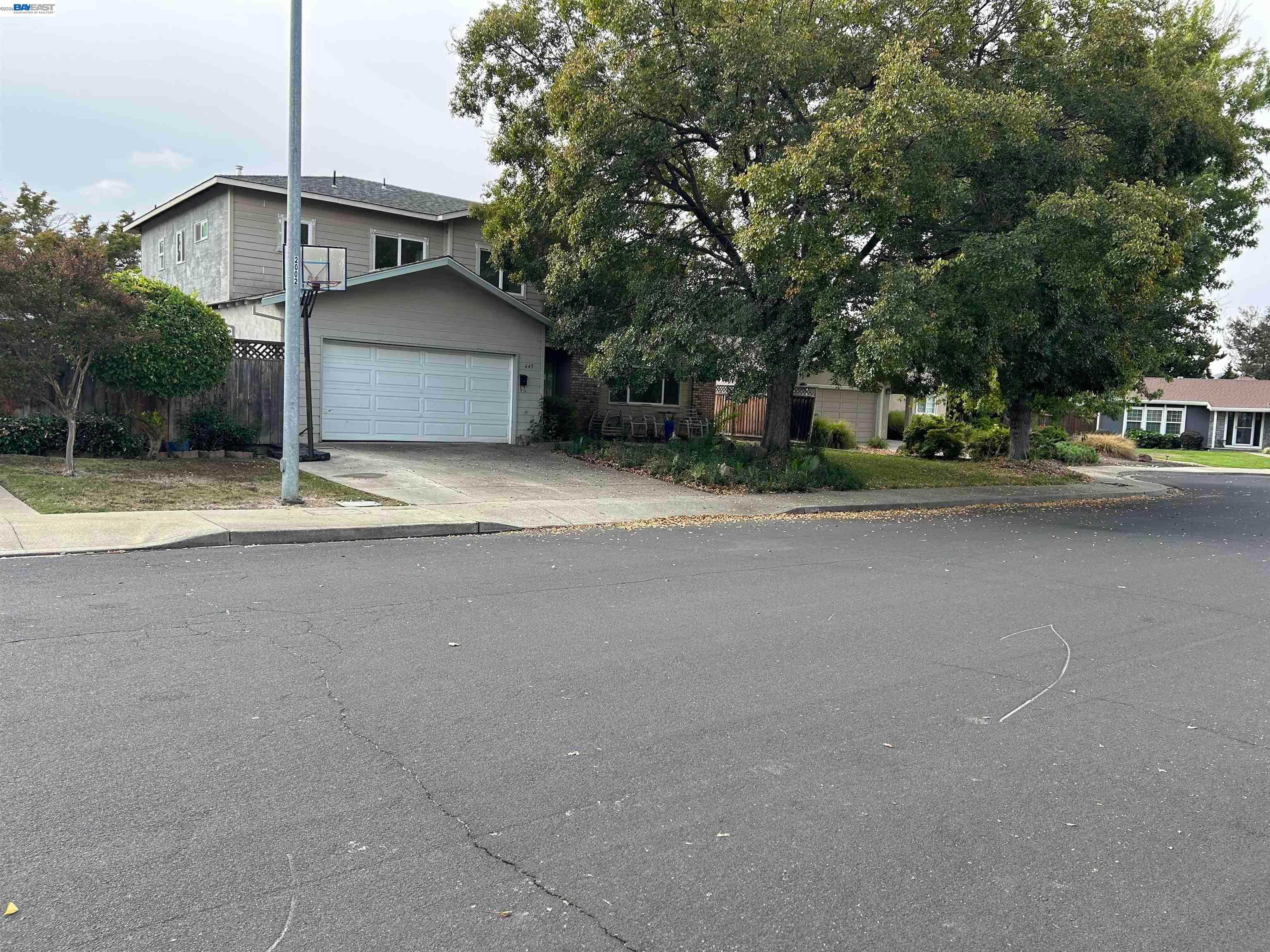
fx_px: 954
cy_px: 476
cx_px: 635
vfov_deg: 53.1
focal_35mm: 26
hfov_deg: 67.3
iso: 50
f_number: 1.5
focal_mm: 5.7
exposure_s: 1/575
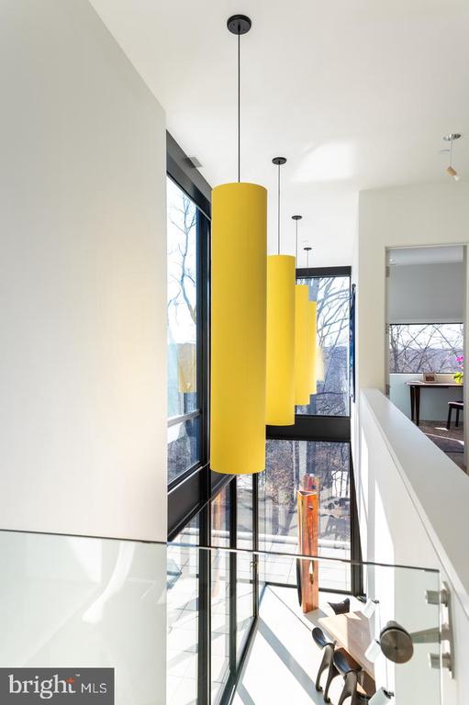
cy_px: 352
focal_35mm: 24
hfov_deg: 53.1
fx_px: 470
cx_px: 234
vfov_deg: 73.8
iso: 160
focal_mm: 24
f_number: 6.3
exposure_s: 1/125
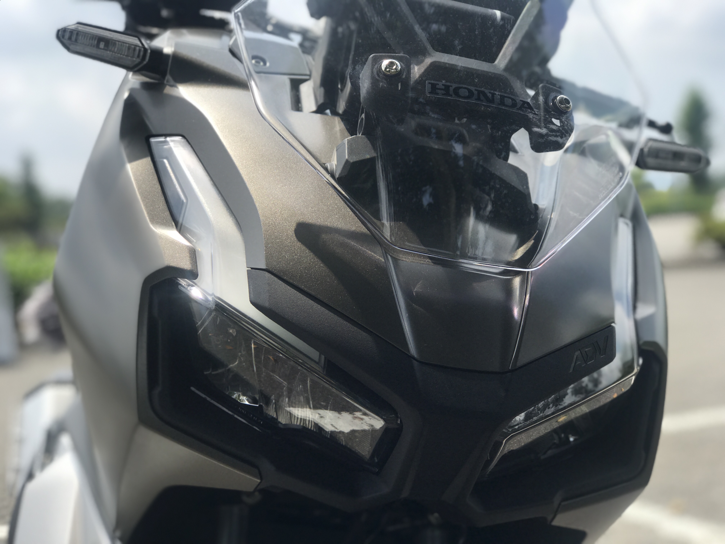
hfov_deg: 33.8
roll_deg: +5.0
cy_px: 272
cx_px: 362
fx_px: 1194
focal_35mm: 57
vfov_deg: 25.7
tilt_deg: -0.3
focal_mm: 6.6
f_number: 2.8
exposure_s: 1/812
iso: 20
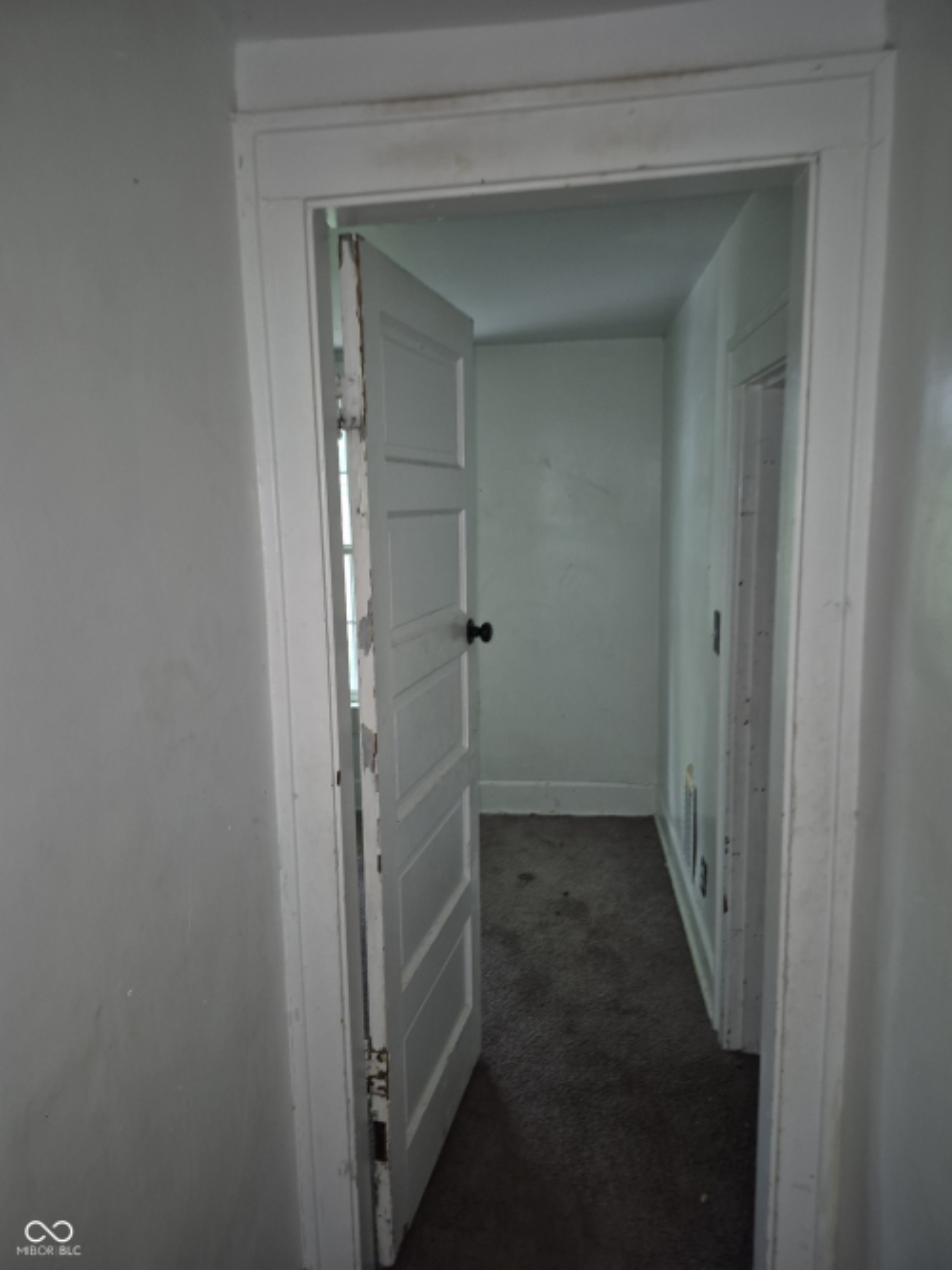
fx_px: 844
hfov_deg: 58.9
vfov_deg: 73.9
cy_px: 635
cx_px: 476
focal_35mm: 23
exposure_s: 1/10
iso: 200
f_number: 1.8
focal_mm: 5.4
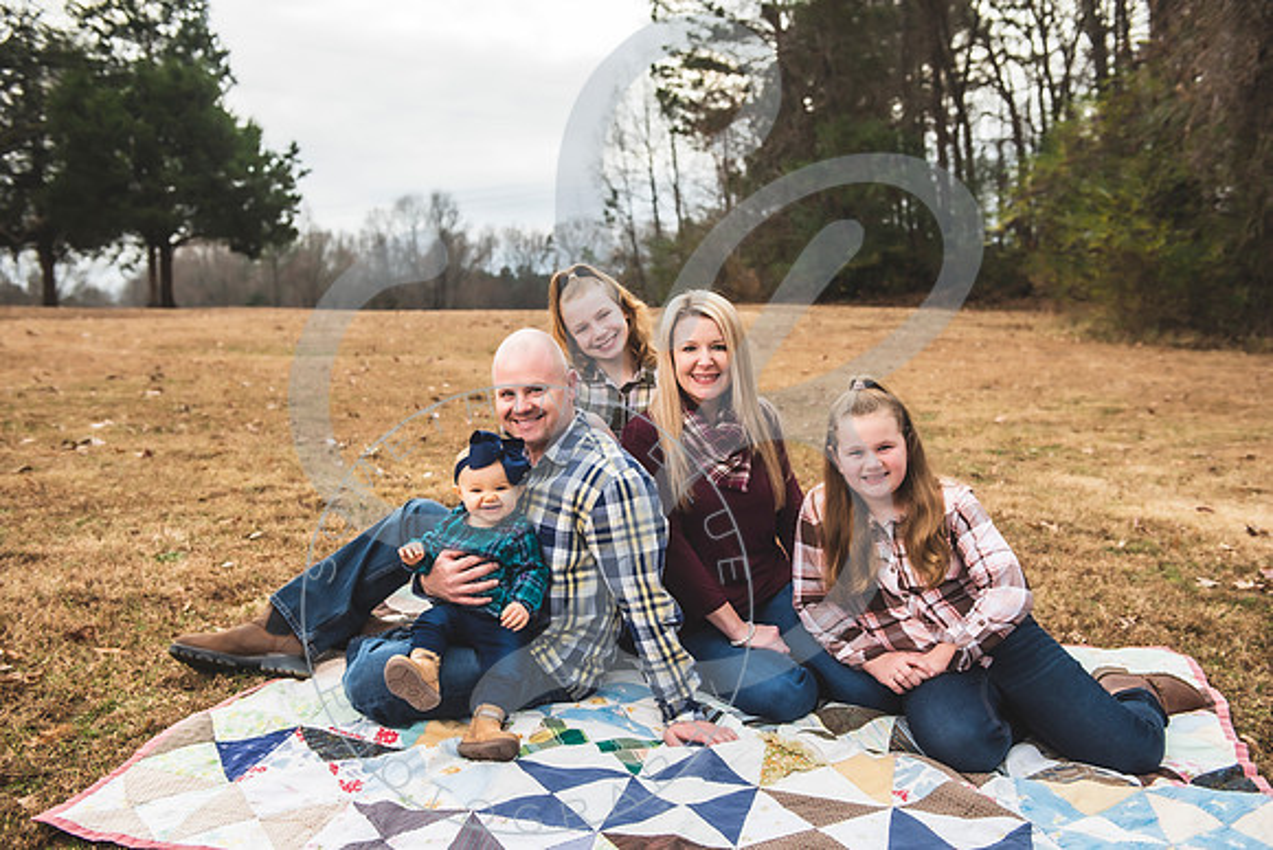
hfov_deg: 53.1
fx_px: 1273
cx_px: 636
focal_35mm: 36
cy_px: 425
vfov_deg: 36.9
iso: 200
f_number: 4
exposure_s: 1/400
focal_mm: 36
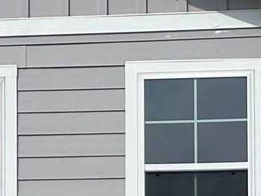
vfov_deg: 5.4
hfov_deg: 7.2
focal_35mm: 272
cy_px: 372
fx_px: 2052
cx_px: -121
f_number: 1.78
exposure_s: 1/6211
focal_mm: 6.86
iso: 64
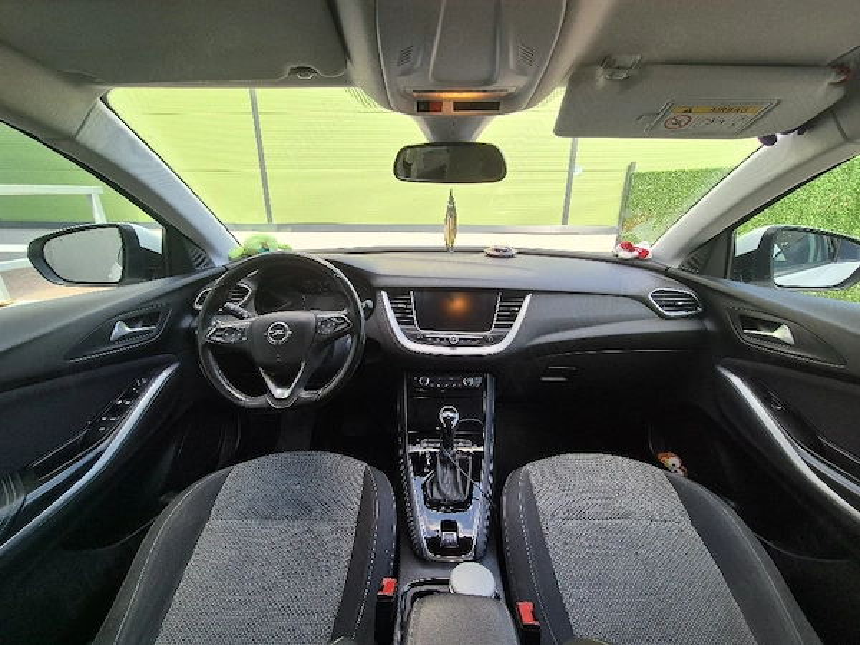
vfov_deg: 89.9
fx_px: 323
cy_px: 322
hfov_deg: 106.2
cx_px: 430
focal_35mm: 13
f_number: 2.2
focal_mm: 2.2
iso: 50
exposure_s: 1/145
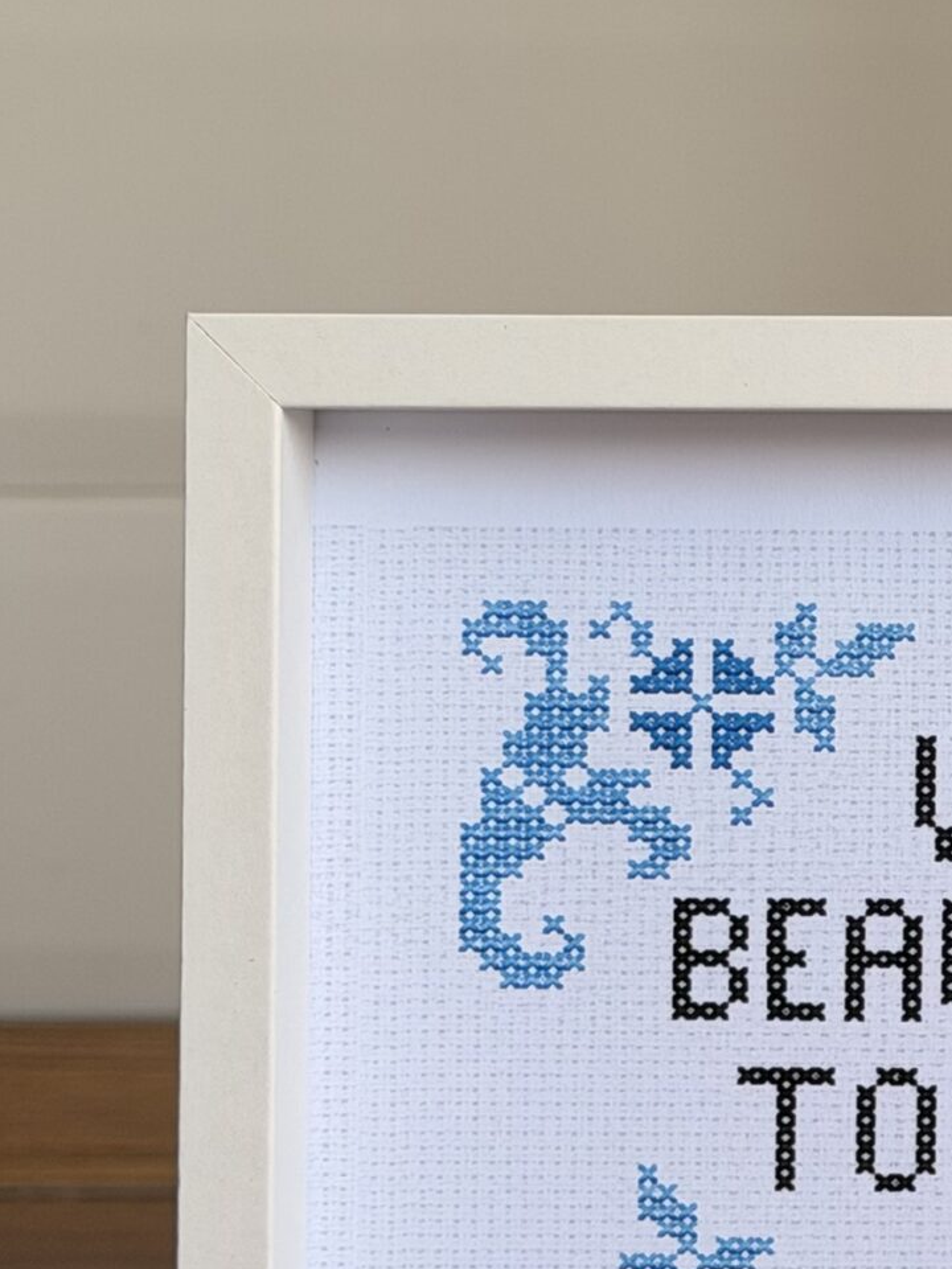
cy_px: 500
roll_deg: -0.6
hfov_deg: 11.3
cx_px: 1205
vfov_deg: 15.4
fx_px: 4694
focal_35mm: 128
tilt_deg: -1.2
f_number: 1.78
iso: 50
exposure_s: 1/142
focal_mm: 6.76
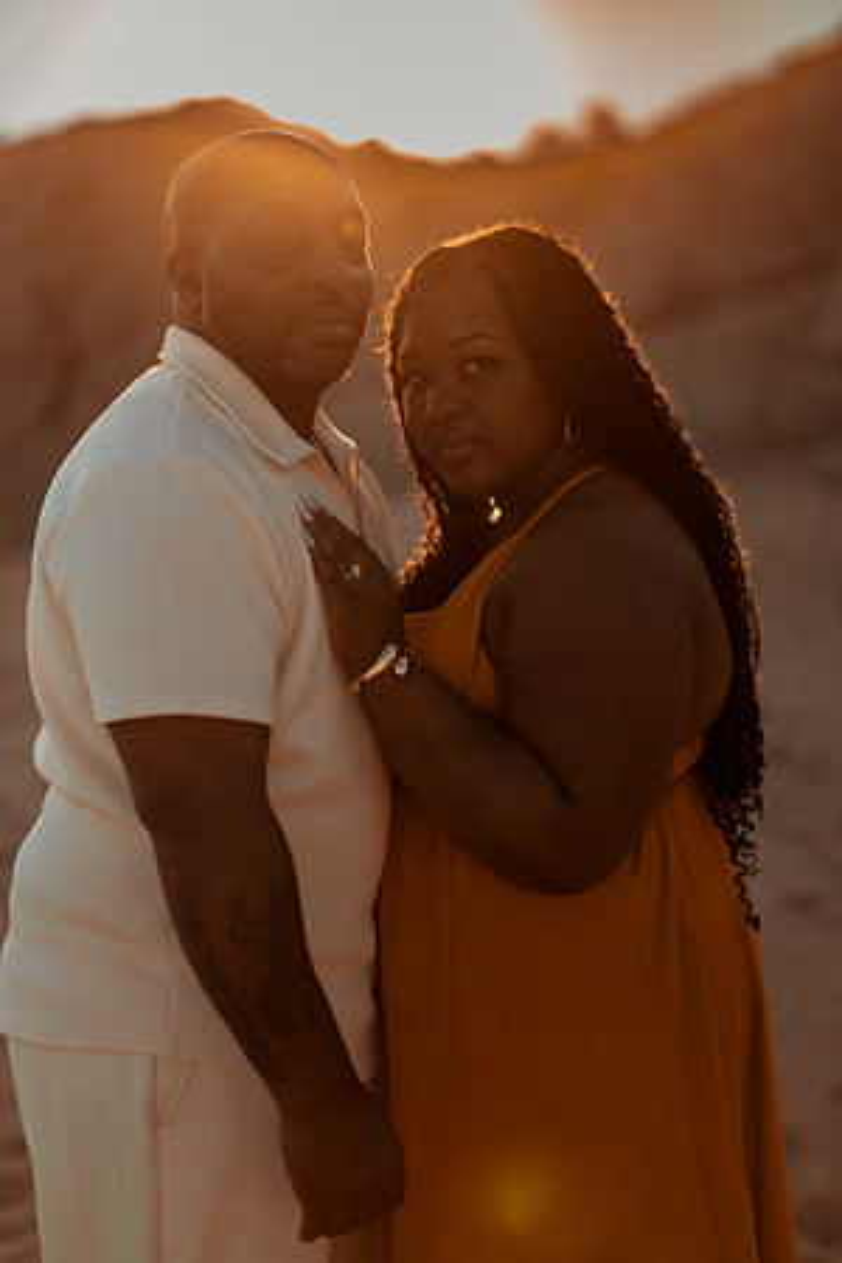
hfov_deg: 23.4
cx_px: 421
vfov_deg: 34.5
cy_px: 632
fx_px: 2035
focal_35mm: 58
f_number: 1.4
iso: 100
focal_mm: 58
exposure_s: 1/4000
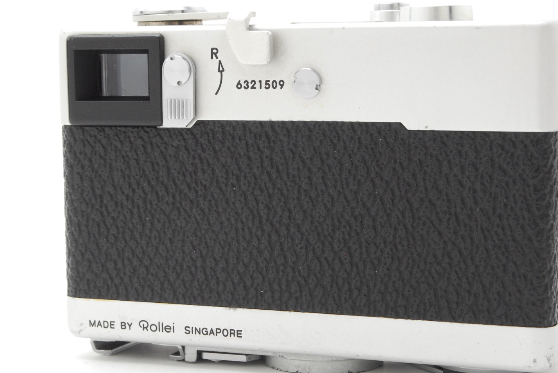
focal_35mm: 88
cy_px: 189
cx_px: 313
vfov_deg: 15.6
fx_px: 1366
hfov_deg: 23.1
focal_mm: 50
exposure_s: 1/250
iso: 500
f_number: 18
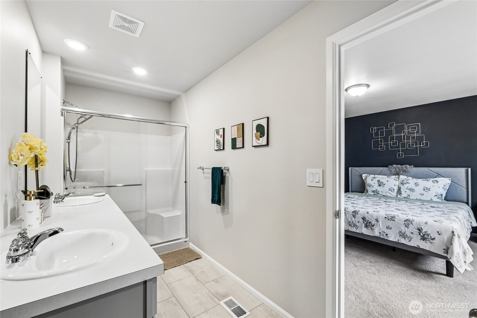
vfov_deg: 77.3
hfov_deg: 100.4
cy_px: 159
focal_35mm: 15
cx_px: 238
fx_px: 199
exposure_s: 1/10
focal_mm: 10
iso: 250
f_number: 9
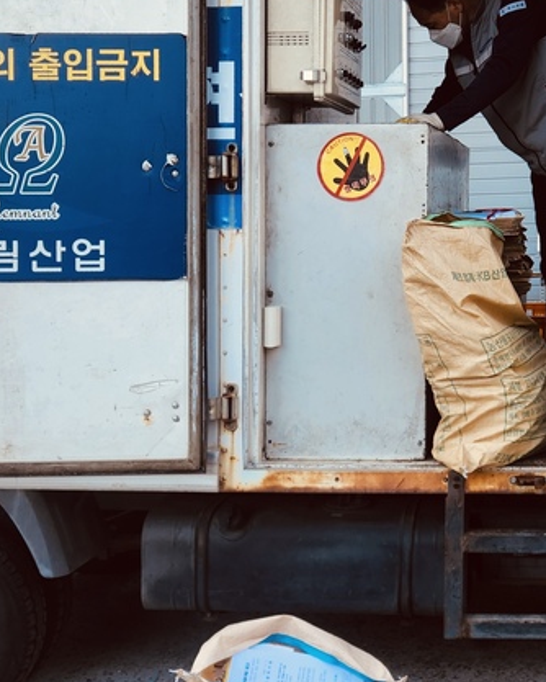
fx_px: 888
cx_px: 171
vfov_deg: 41.3
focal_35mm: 44
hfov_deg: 33.8
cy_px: 468
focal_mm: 5.4
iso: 25
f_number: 1.8
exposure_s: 1/180
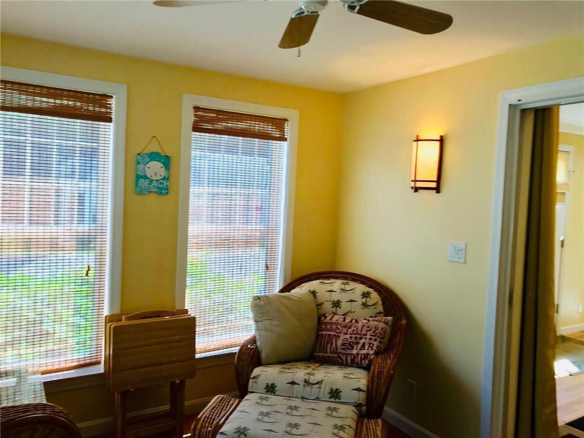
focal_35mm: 28
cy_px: 219
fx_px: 472
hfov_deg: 63.4
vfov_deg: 49.7
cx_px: 292
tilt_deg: -2.8
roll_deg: -3.1
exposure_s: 1/60
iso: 20
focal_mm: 3.99
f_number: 1.8
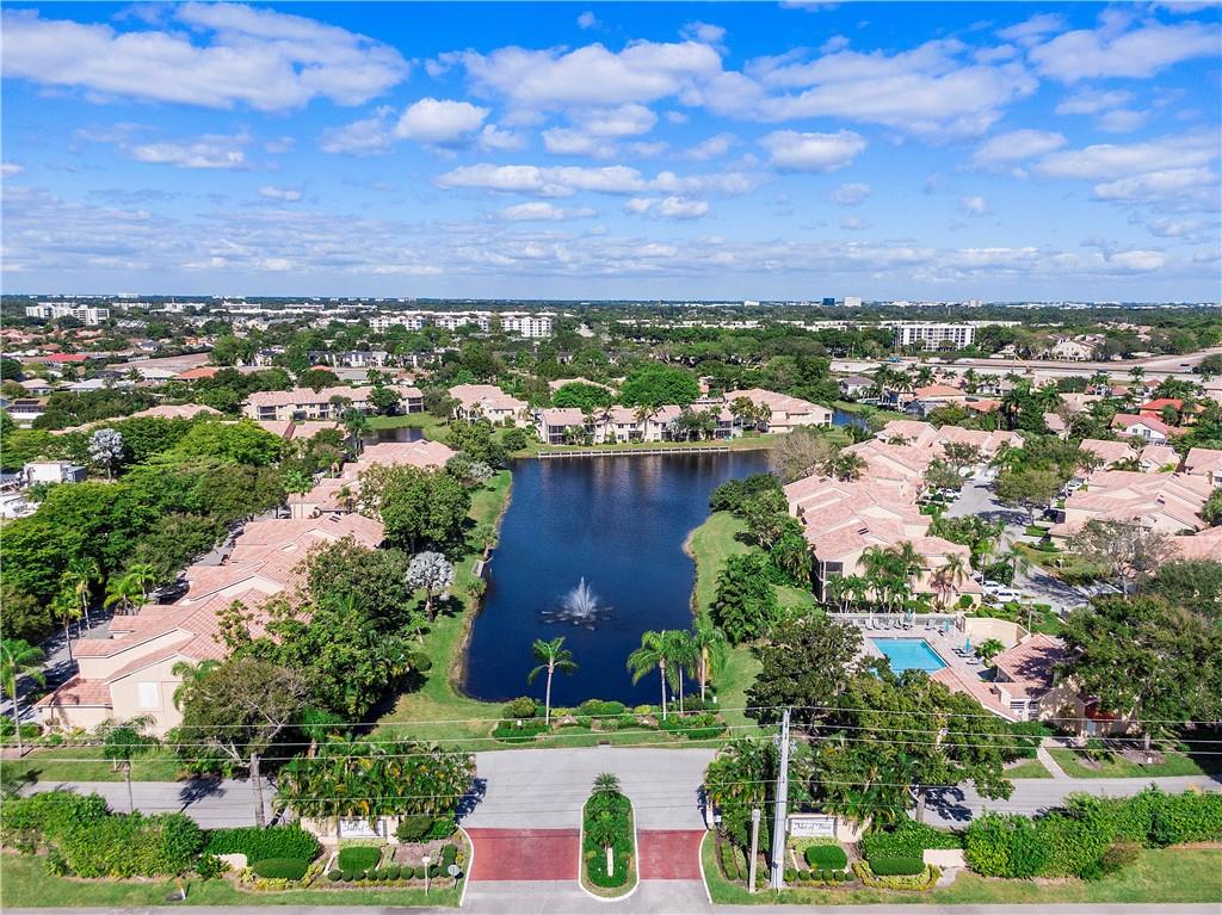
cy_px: 458
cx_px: 611
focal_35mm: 24
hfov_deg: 71.6
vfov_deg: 56.8
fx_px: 847
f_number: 2.8
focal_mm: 4.39
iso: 100
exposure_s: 1/2000
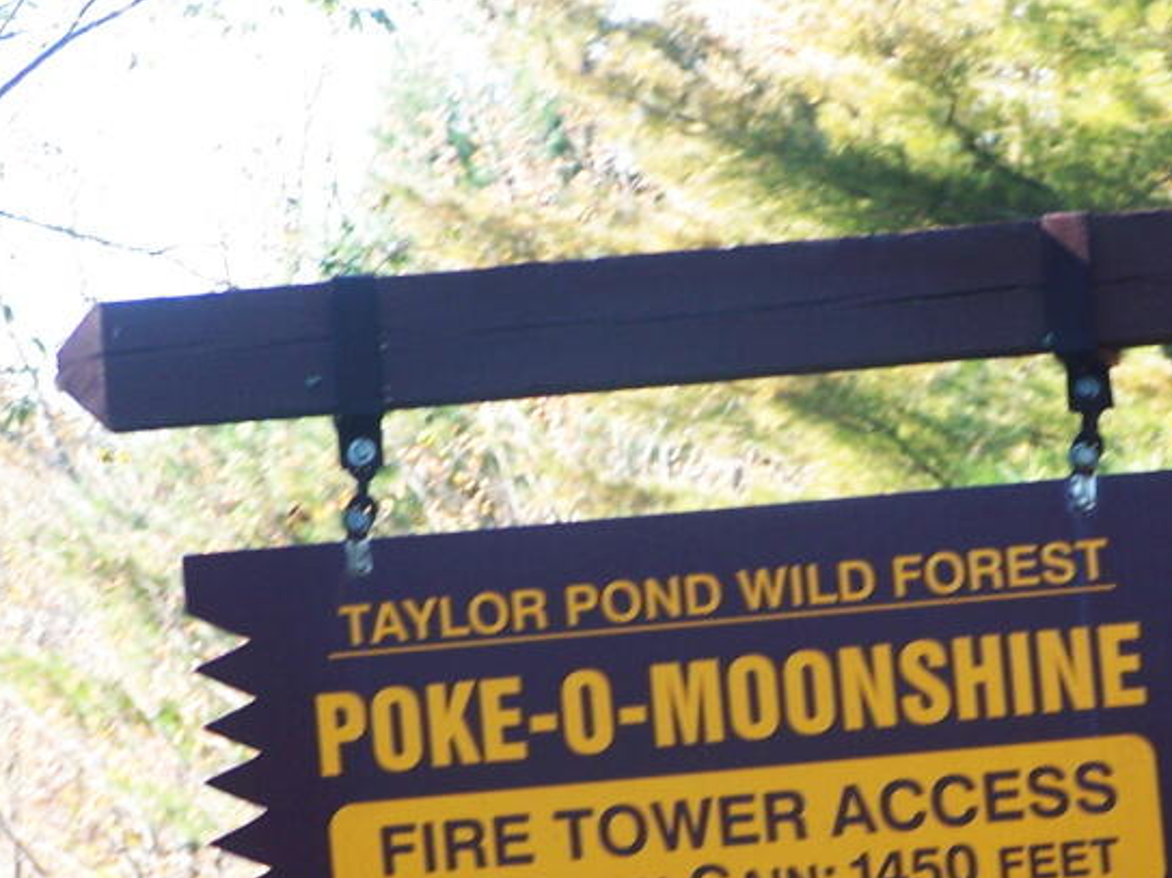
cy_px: 656
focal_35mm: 300
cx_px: 822
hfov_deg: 6.6
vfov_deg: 5.0
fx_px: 10155
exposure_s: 1/125
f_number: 3.2
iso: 80
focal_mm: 26.4
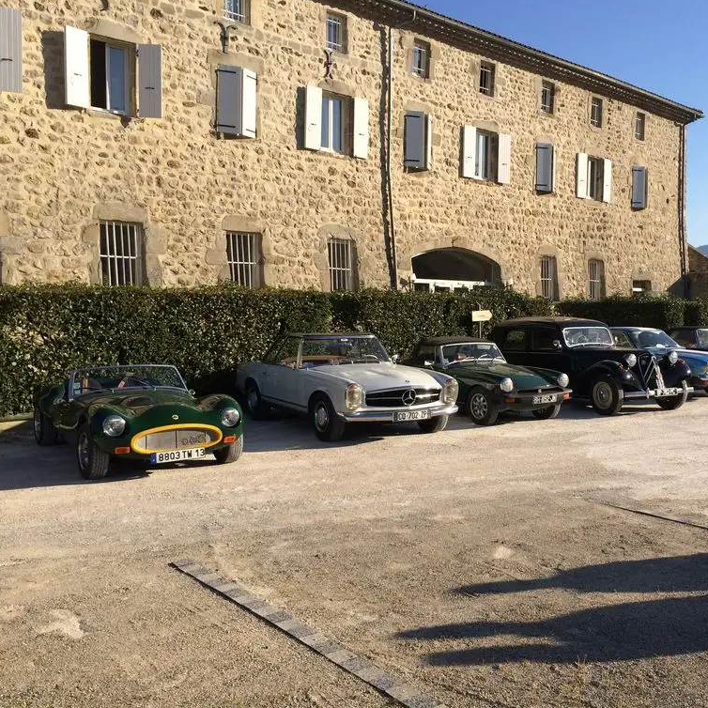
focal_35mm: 36
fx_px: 833
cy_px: 349
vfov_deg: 46.0
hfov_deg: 45.5
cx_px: 457
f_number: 2.2
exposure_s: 1/2053
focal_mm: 4.12
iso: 40
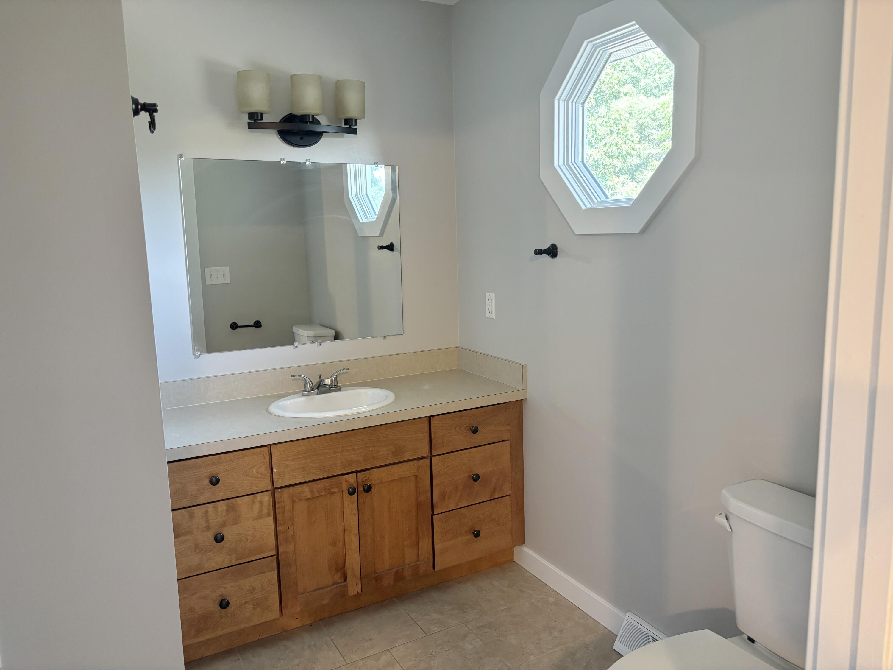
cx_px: 446
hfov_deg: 67.3
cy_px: 335
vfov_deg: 53.1
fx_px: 671
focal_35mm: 26
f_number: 1.6
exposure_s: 1/60
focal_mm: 5.96
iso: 200
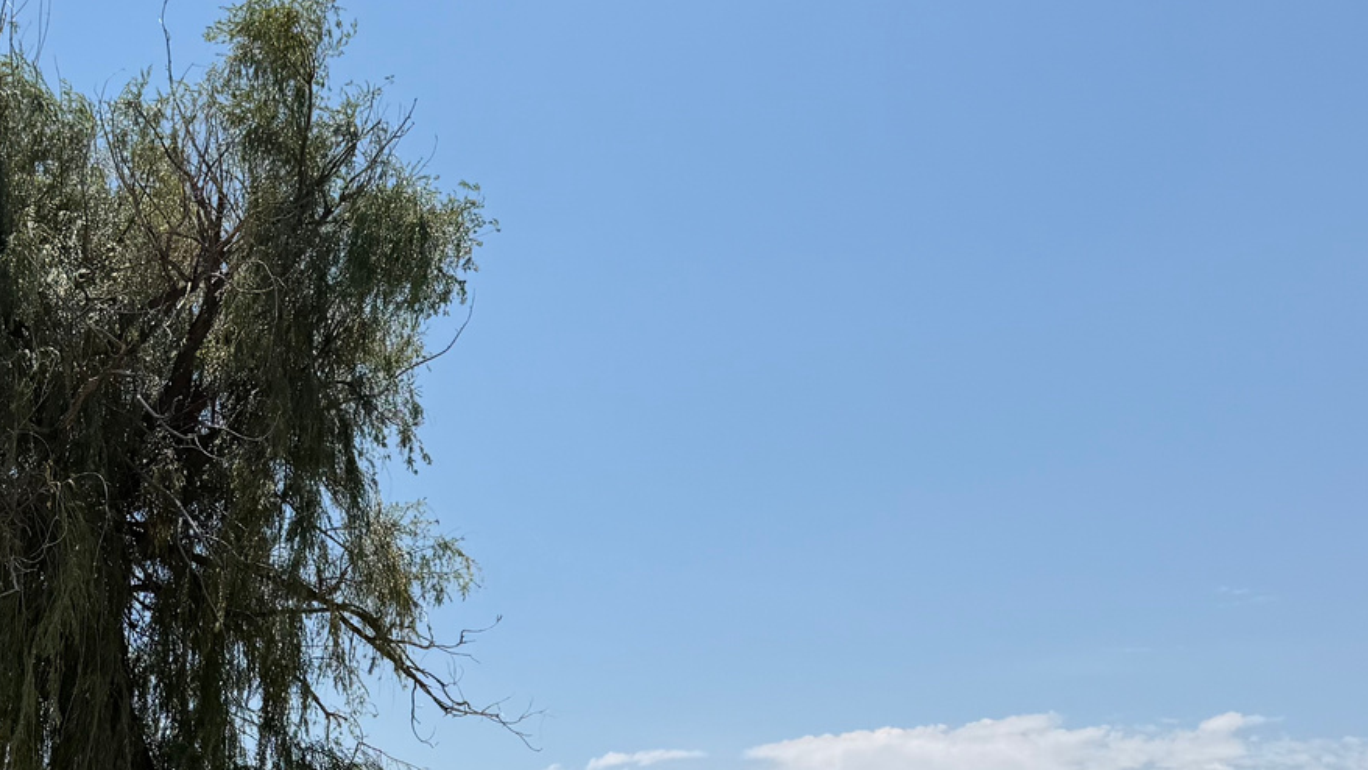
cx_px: 354
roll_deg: -0.9
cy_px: 796
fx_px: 2213
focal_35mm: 61
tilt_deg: +7.9
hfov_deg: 33.7
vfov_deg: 19.1
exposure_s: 1/8130
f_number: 1.78
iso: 80
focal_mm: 6.76
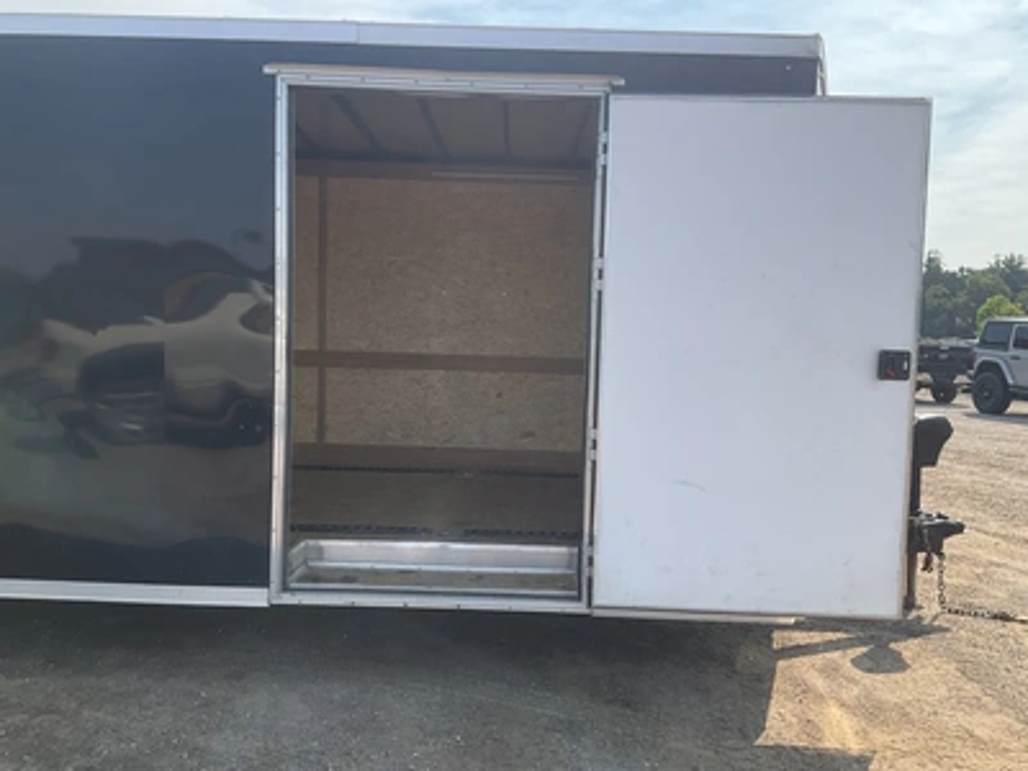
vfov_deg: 48.2
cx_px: 514
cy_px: 386
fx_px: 861
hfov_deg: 61.7
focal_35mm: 29
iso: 25
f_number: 1.8
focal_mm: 3
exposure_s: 1/1055
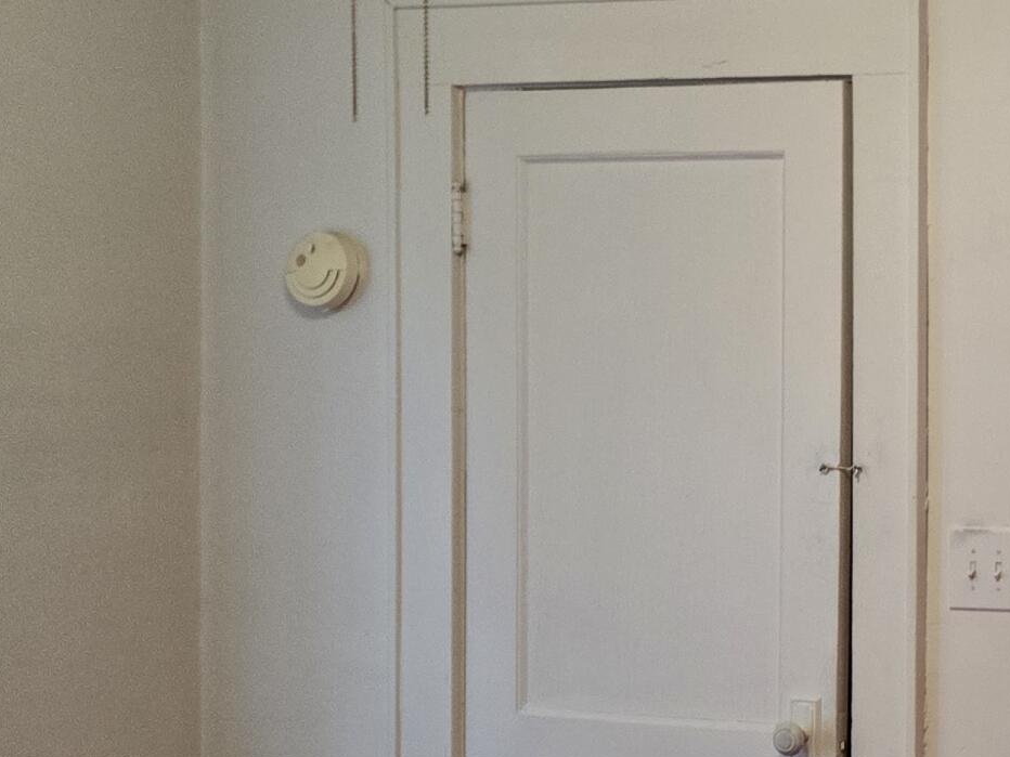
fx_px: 2159
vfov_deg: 19.9
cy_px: 439
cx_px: 1514
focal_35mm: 74
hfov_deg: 21.9
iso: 250
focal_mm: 5.4
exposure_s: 1/120
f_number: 1.8
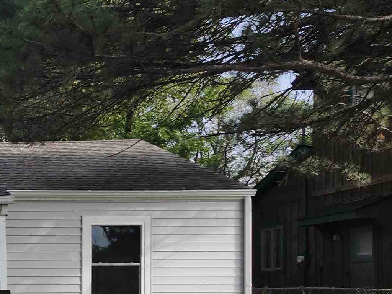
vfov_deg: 20.5
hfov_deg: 23.1
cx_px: -186
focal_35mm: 69
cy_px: 307
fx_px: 781
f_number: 1.8
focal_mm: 5.54
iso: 25
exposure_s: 1/724
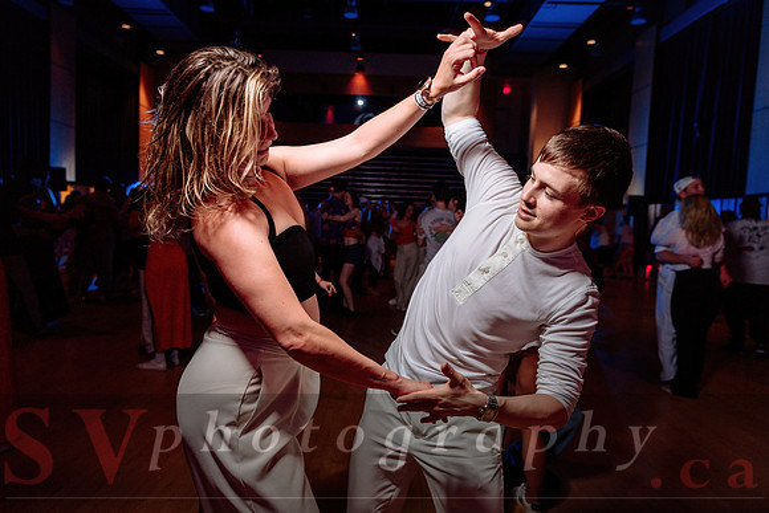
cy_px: 252
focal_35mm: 25
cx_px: 372
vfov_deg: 51.3
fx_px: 534
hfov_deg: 71.4
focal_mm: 24
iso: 1000
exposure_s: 1/40
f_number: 3.5
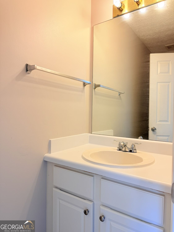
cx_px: 87
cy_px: 116
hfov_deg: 56.8
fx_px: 161
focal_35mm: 24
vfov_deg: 71.6
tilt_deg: -1.6
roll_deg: -0.4
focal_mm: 6.76
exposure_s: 1/120
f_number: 1.78
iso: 100
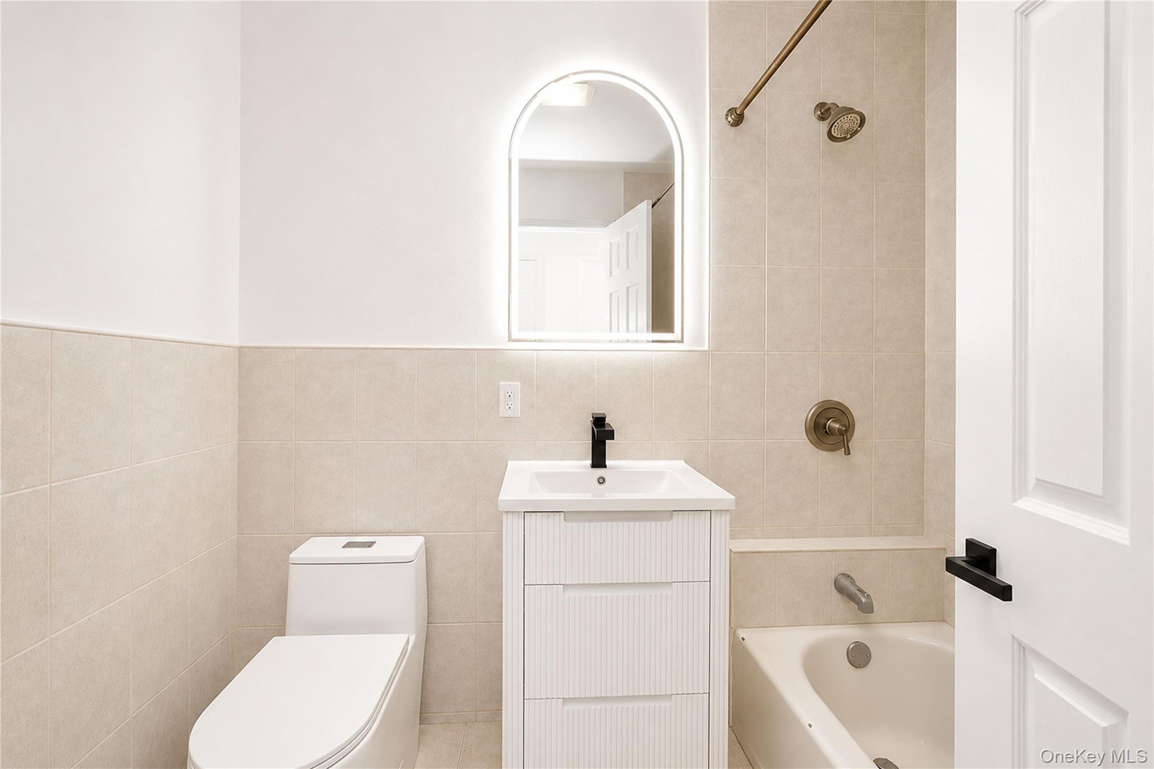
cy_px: 384
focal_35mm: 15
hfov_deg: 100.4
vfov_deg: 77.3
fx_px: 481
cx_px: 577
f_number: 7.1
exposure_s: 1/80
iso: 1250
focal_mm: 10
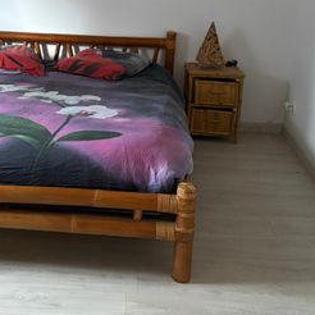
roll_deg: -1.8
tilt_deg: -10.8
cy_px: 49
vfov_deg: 29.6
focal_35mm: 56
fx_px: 577
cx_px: 106
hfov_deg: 30.3
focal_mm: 5.96
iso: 500
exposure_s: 1/33
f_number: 1.6
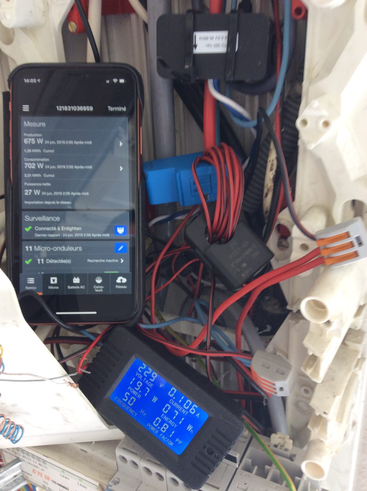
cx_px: 184
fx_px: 454
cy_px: 246
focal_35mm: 32
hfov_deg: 44.1
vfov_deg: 56.9
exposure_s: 1/25
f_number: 2.4
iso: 50
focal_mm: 3.3
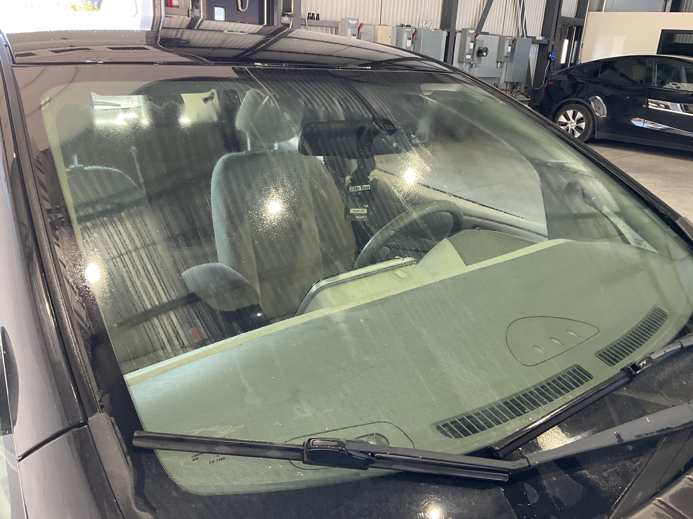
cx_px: 346
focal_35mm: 29
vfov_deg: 48.2
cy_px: 260
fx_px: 581
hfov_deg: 61.7
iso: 64
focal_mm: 3
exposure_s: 1/79
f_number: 1.8
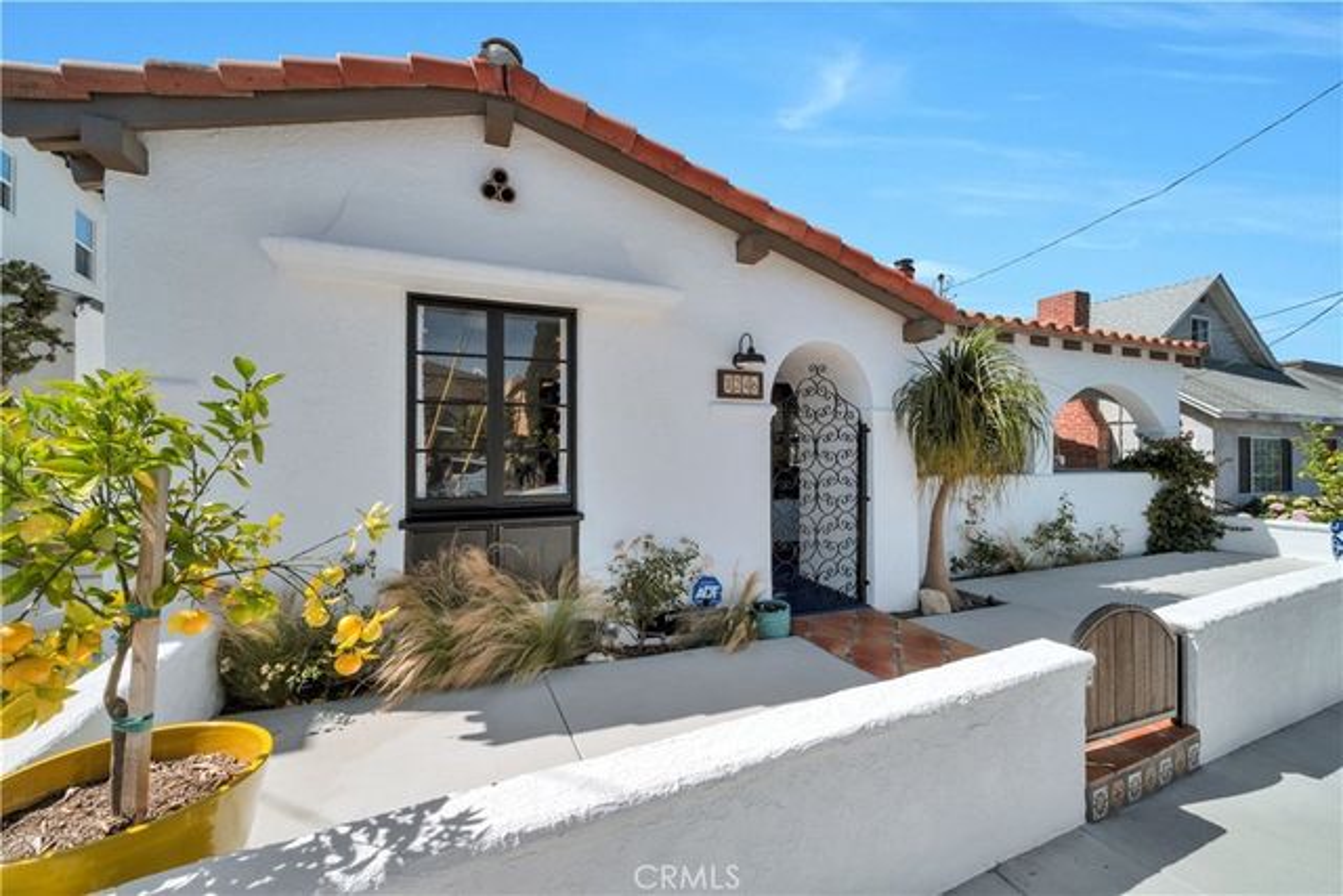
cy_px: 448
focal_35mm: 15
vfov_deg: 77.4
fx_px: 560
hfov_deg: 100.4
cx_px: 672
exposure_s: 1/800
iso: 1600
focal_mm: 15
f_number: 13
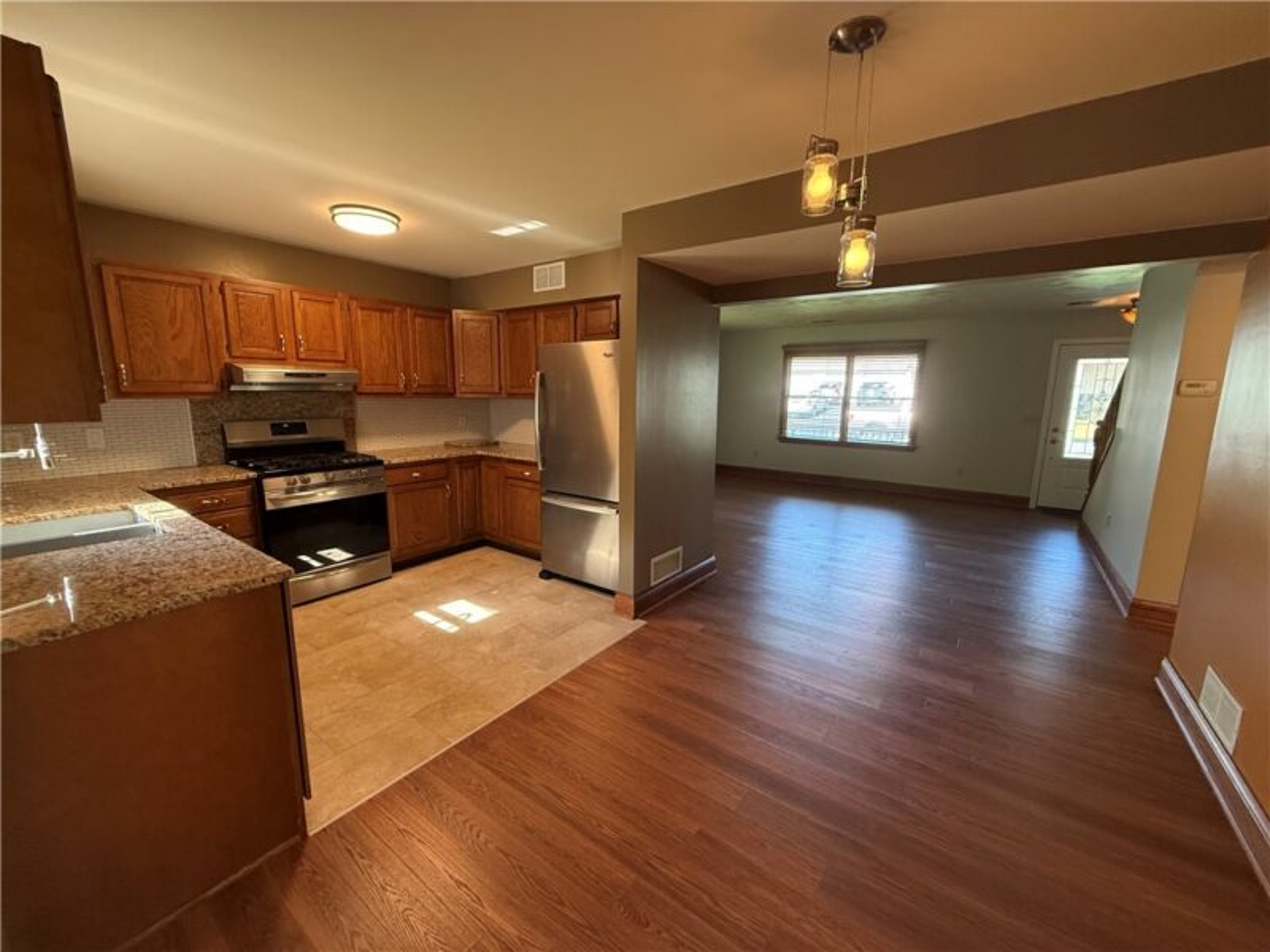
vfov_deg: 85.7
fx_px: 514
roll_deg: -0.8
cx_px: 635
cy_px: 476
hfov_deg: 102.1
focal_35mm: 14
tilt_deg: -9.5
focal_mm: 2.22
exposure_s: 1/120
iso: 400
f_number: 2.2
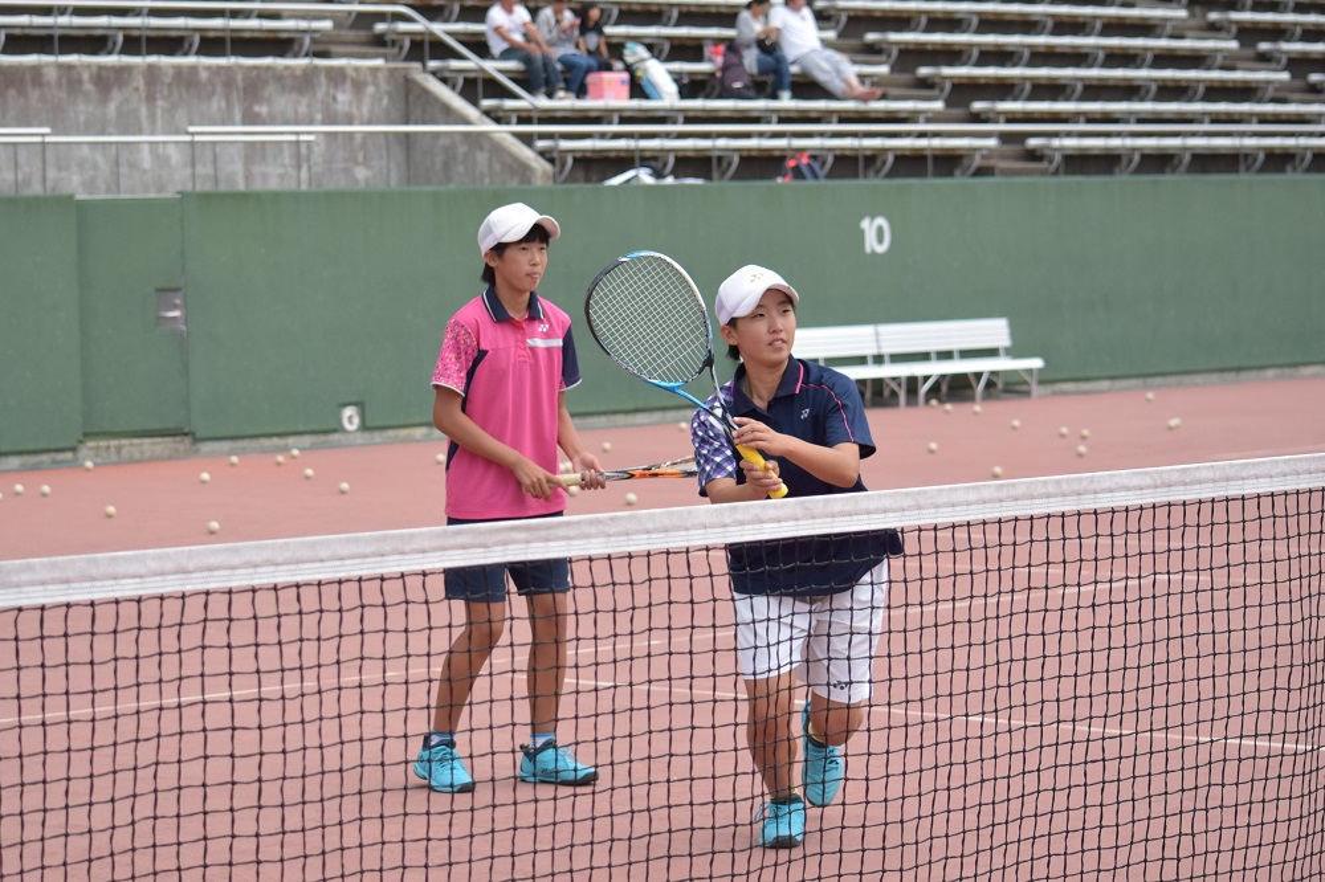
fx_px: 3422
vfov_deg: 14.7
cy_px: 441
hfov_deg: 21.9
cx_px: 662
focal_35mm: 93
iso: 800
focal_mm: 62
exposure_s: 1/1250
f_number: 4.5
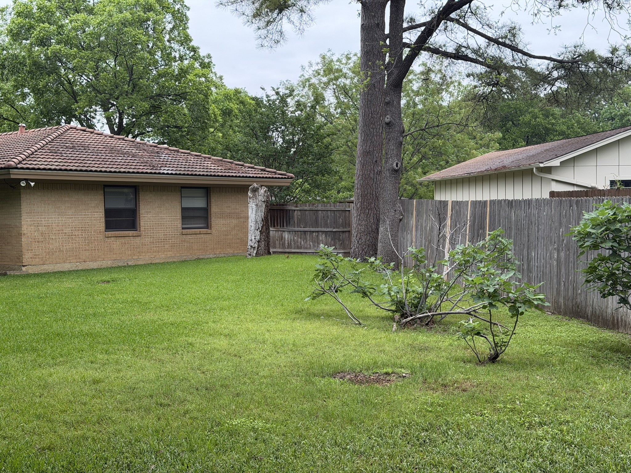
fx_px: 875
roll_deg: +0.6
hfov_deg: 39.7
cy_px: 236
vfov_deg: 30.3
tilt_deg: -0.9
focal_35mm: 48
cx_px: 316
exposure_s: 1/232
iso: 64
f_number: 1.78
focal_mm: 6.76
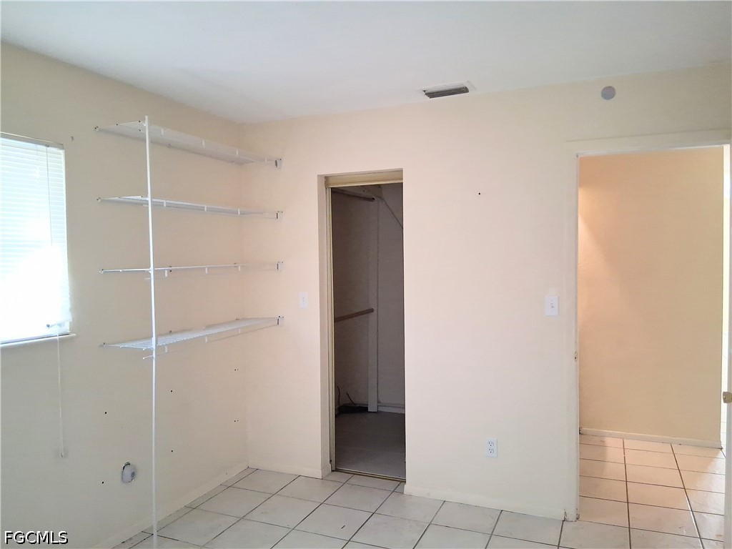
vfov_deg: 53.1
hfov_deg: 67.3
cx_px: 366
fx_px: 550
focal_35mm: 26
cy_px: 274
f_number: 1.8
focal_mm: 3.98
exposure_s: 1/50
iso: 320
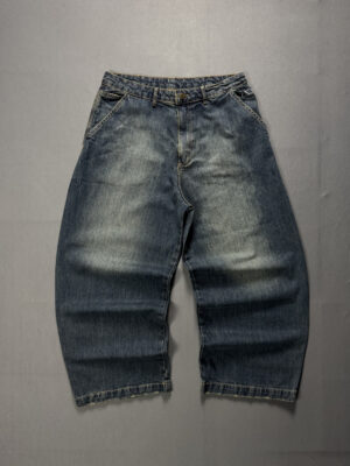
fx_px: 324
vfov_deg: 71.6
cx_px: 175
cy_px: 233
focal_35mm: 24
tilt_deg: -88.9
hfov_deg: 56.8
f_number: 1.78
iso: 160
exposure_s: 1/60
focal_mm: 6.76
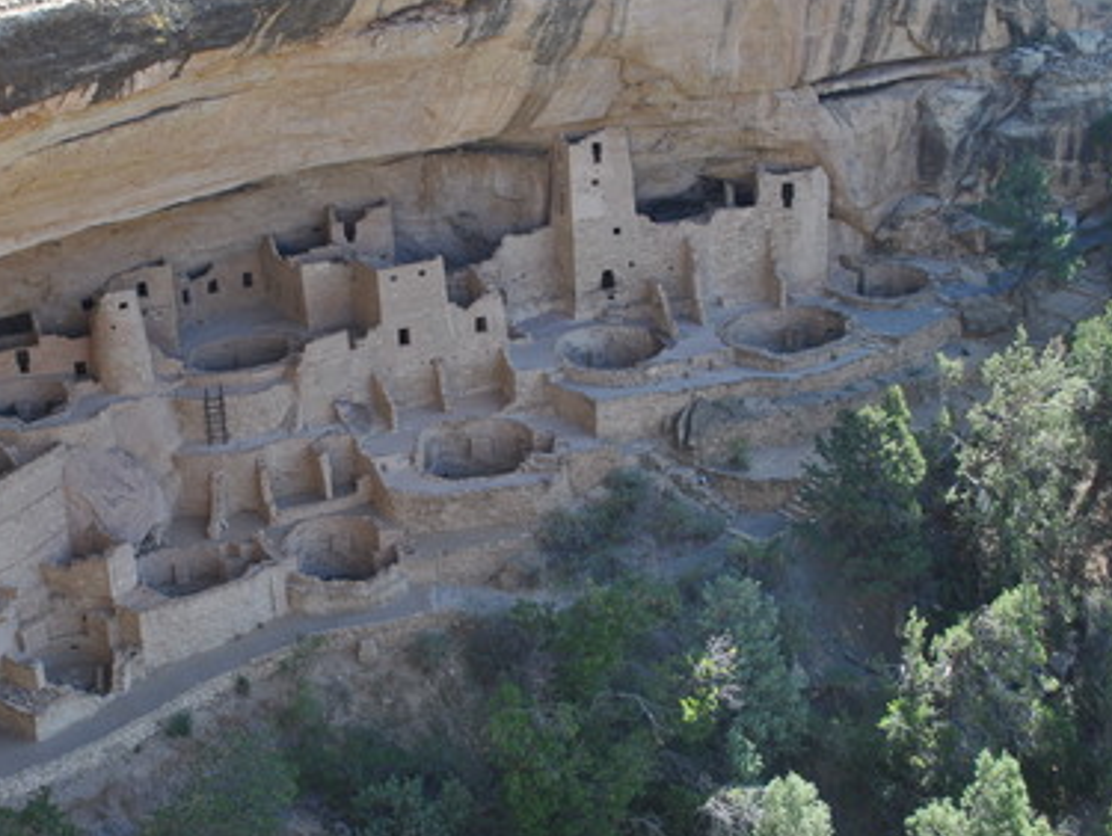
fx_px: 1801
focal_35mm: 56
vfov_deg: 26.1
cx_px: 371
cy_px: 402
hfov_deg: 34.0
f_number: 5.6
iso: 110
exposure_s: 1/125
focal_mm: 26
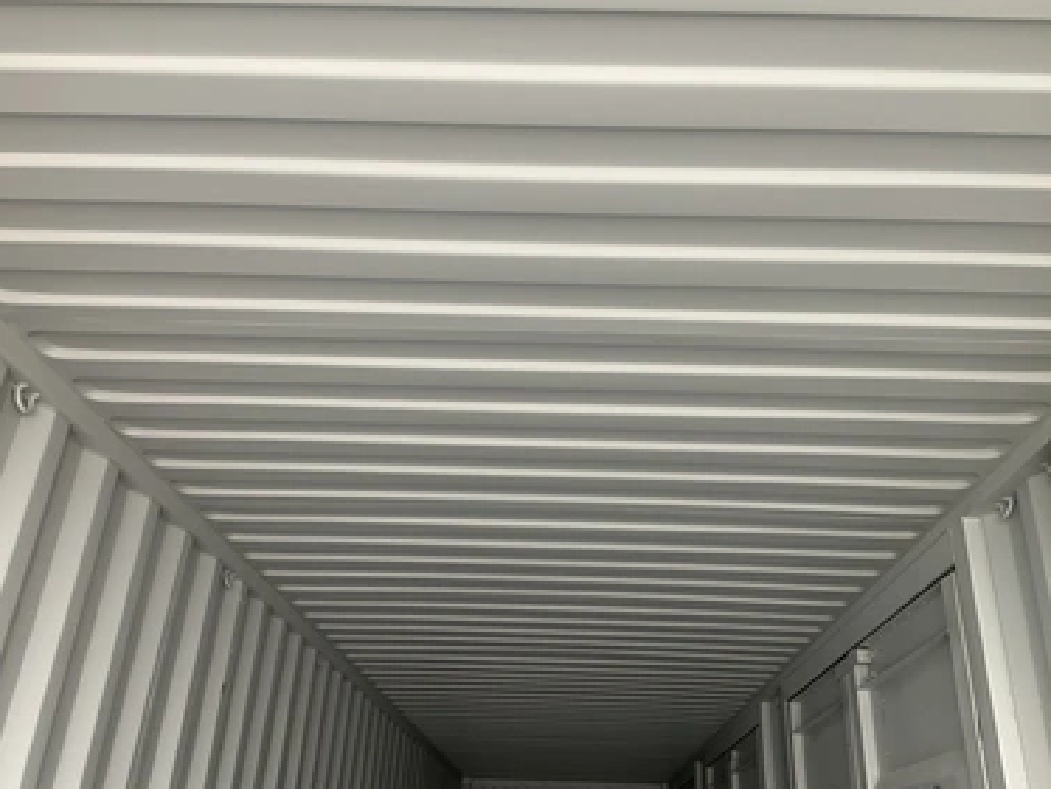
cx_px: 559
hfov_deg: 58.3
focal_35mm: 31
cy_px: 396
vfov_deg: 45.5
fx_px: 942
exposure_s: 1/63
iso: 64
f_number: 1.8
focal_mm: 3
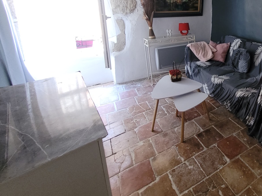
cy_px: 38
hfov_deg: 67.8
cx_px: 216
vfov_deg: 56.5
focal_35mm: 22
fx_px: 166
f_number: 2.2
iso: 500
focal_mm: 1.74
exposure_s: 1/33
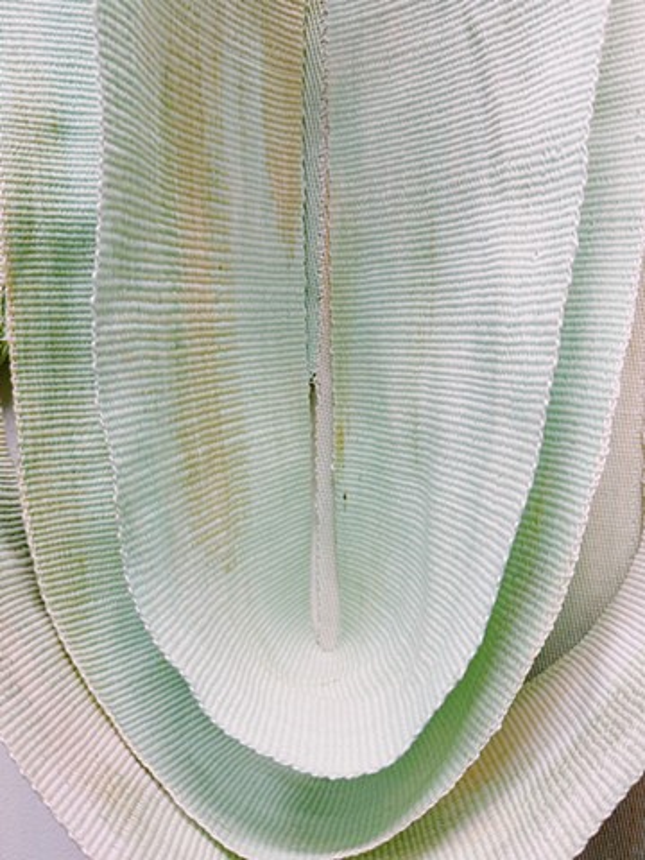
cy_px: 430
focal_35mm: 24
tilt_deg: -7.7
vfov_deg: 71.6
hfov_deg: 56.8
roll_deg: +0.6
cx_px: 322
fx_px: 596
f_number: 1.8
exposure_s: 1/120
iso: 125
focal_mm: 6.9
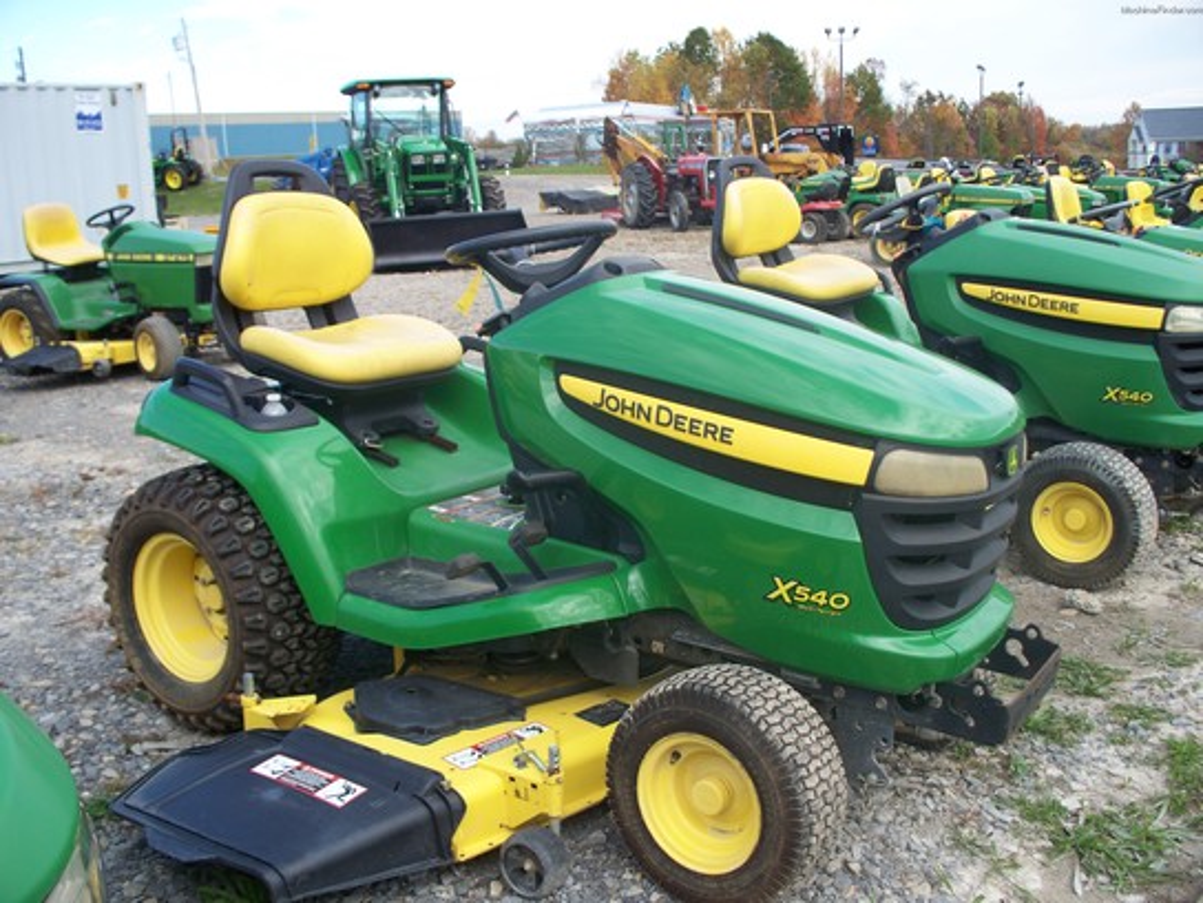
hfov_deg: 51.4
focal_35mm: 36
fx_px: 1251
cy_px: 452
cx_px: 602
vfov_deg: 39.7
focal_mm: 7.54
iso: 64
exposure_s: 1/250
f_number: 2.8
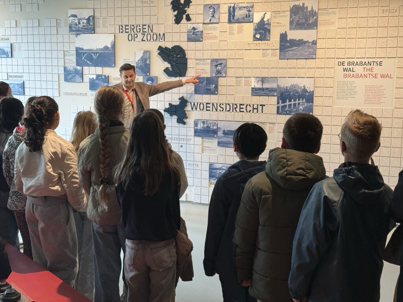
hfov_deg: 39.7
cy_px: 151
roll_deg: -1.0
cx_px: 202
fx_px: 559
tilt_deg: -8.3
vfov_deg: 30.3
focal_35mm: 48
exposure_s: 1/121
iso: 80
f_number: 1.78
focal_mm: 6.76
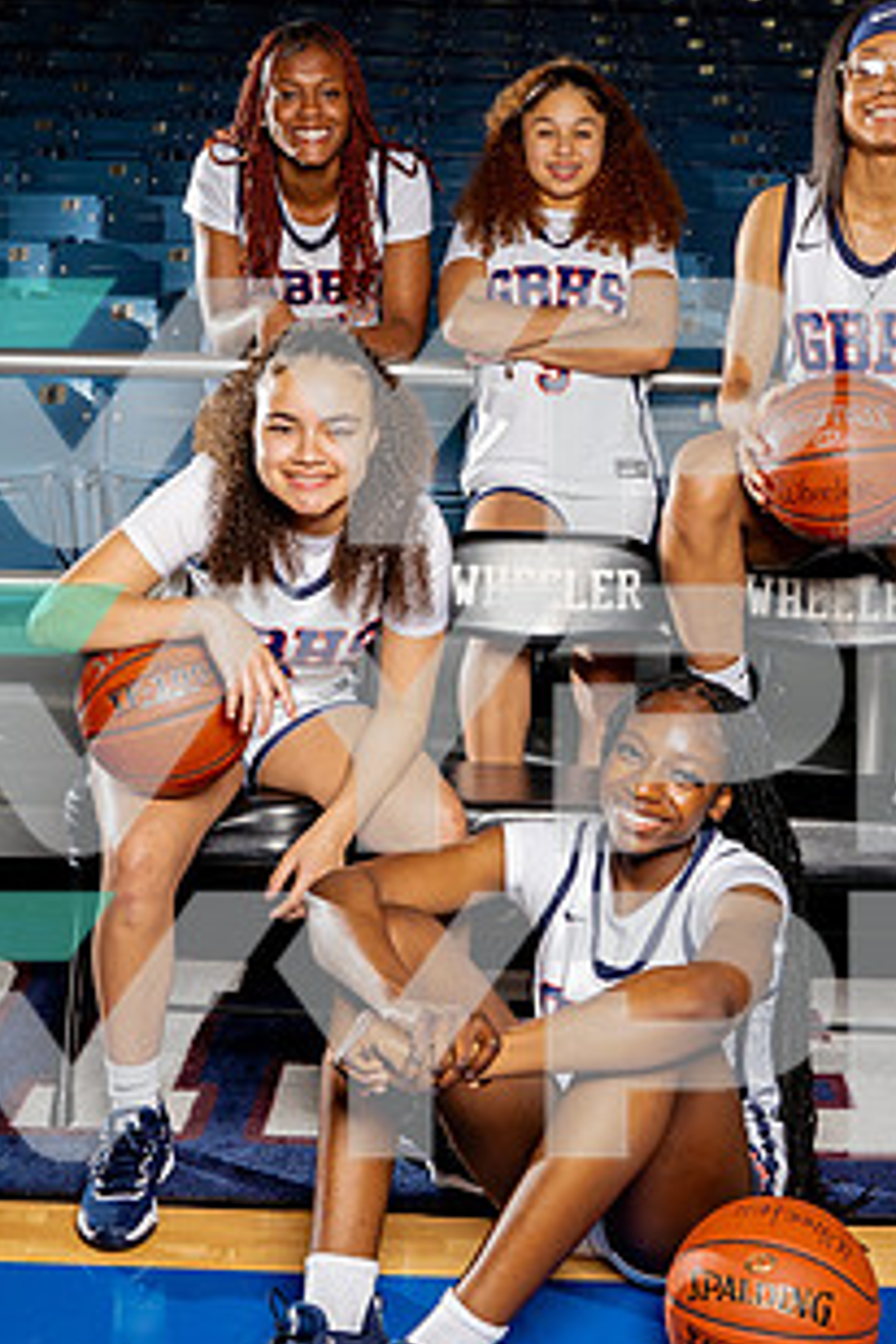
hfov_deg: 26.5
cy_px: 722
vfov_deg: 38.9
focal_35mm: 51
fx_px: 1904
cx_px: 505
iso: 320
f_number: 6.3
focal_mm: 35
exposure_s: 1/250
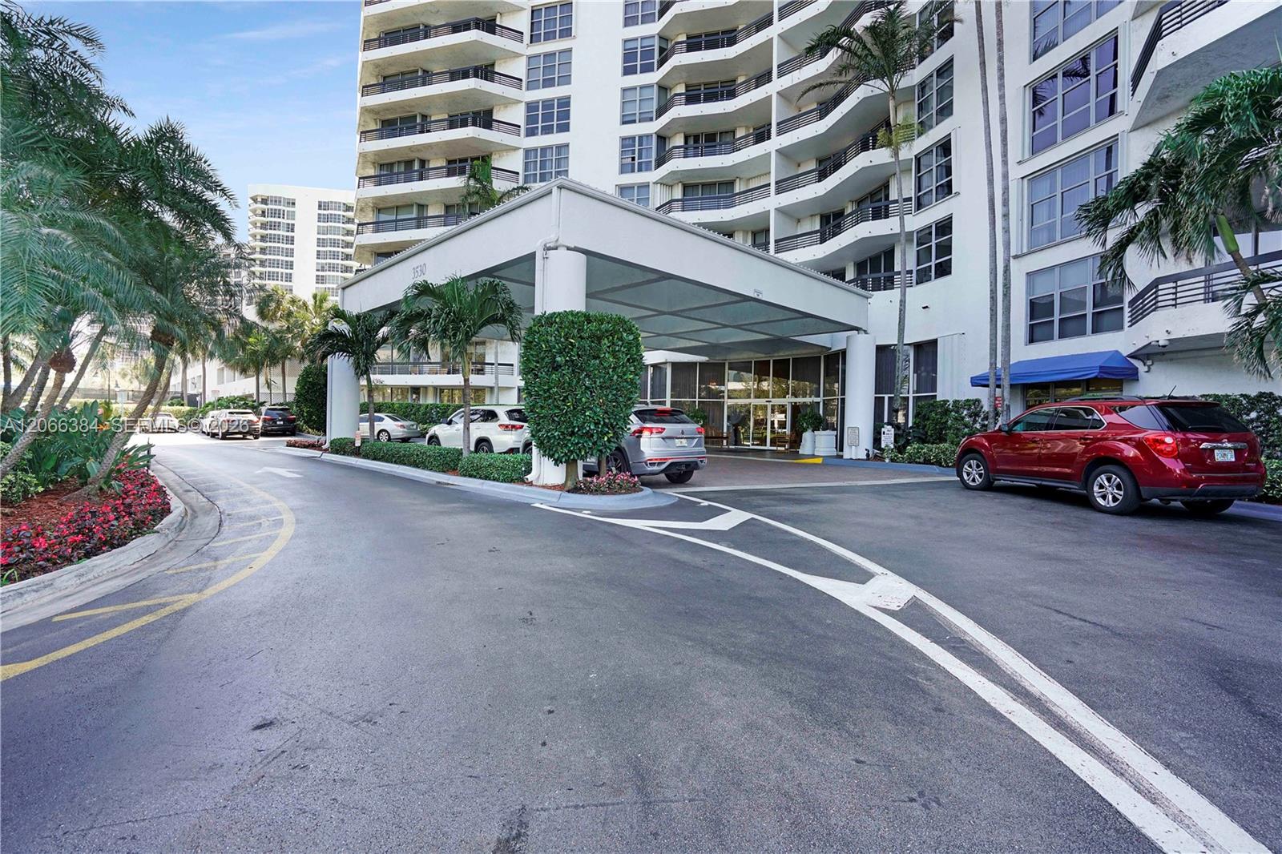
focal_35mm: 16
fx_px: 570
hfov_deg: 96.7
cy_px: 427
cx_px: 641
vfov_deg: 73.7
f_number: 8
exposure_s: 1/80
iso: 400
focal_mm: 16
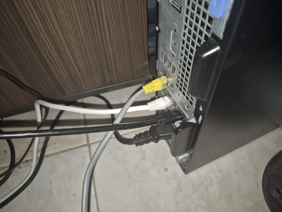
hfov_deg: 73.9
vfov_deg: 58.9
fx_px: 187
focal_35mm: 23
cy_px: 106
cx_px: 141
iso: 125
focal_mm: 5.4
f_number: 1.8
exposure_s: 1/17
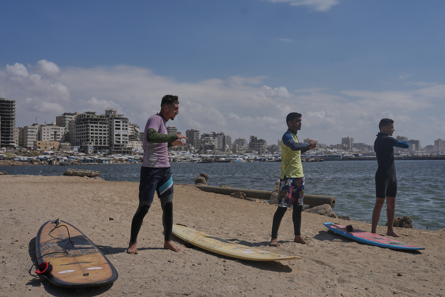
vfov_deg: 37.8
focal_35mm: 35
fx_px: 432
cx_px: 222
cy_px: 148
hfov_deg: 54.4
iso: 160
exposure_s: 1/3200
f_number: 5
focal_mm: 35
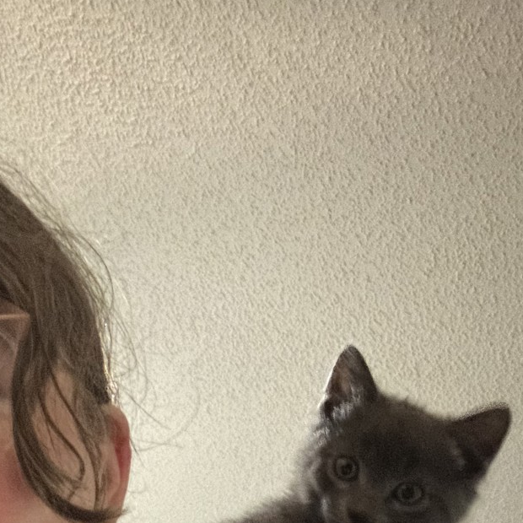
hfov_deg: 29.7
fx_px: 974
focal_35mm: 57
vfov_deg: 28.8
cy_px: 476
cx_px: 145
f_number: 1.9
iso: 1600
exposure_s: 1/15
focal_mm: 2.69
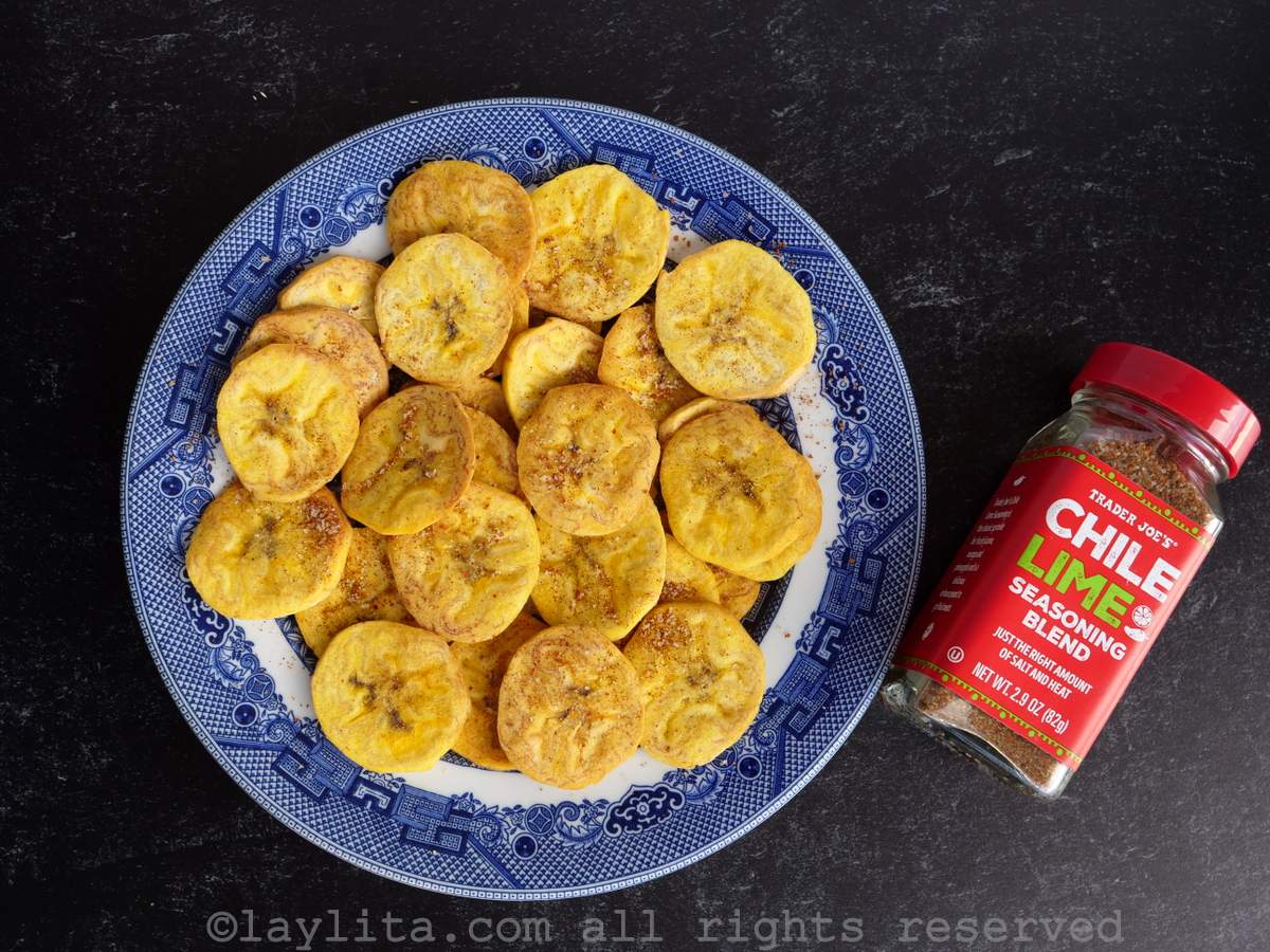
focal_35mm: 36
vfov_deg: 39.7
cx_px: 635
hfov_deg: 51.4
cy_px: 476
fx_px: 1321
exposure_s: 1/60
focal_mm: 18
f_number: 5
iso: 200
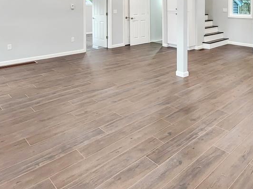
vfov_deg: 54.0
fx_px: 183
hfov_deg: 67.3
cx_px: 171
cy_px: 123
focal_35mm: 25
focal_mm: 2.2
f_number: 2.2
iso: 250
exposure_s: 1/60
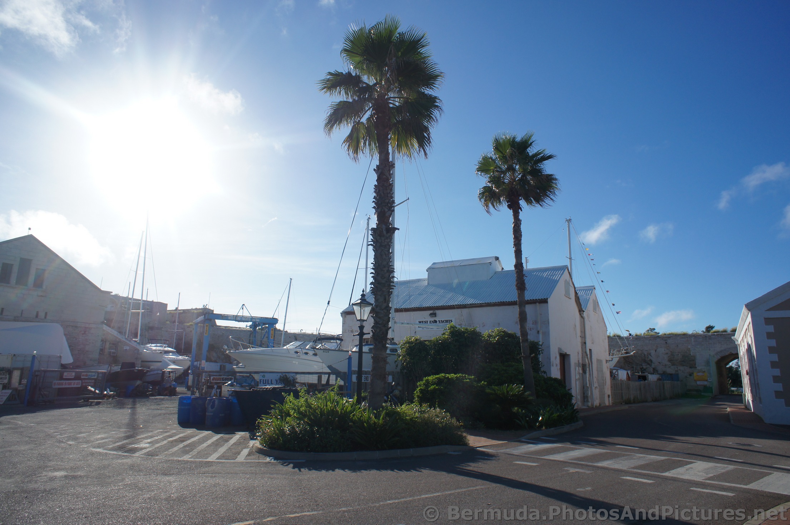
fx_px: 526
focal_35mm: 24
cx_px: 395
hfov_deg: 73.8
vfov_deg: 53.0
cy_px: 262
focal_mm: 16
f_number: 8
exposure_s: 1/1000
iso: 200
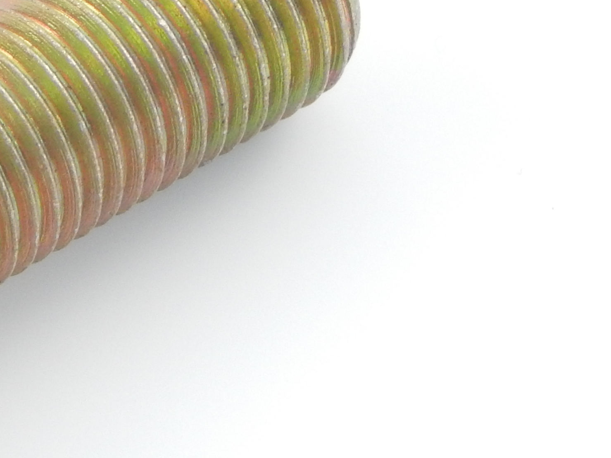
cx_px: -119
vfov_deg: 2.6
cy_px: 201
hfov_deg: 3.5
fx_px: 10007
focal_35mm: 567
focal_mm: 32.8
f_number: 5.3
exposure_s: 1/30
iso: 320
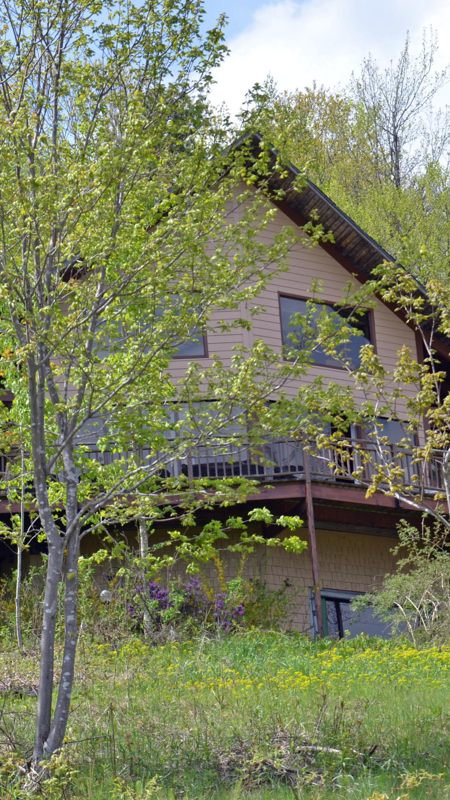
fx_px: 2163
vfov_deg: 20.9
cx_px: 206
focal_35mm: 102
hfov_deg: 11.9
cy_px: 410
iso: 125
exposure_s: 1/250
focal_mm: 42
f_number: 8
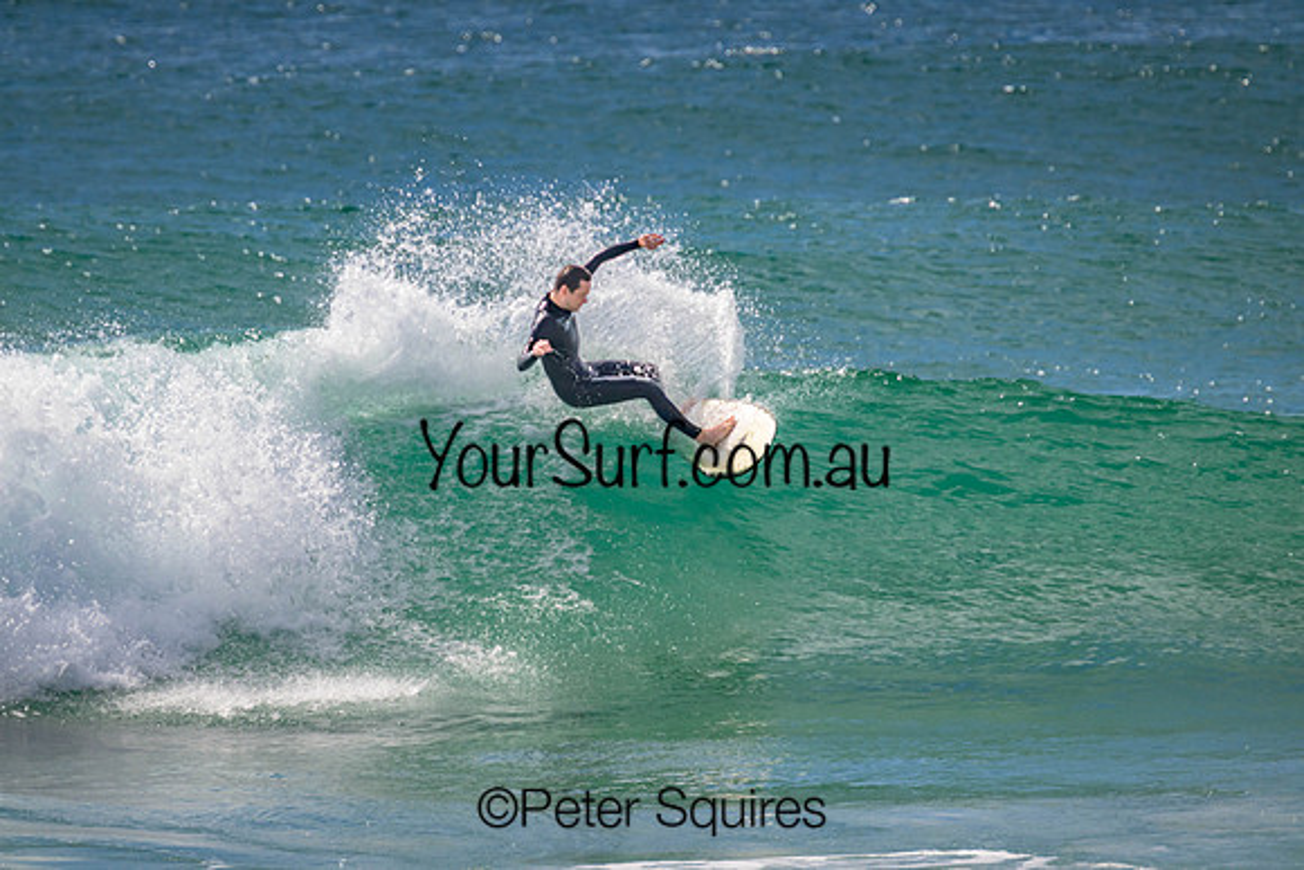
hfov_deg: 2.6
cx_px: 652
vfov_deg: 1.7
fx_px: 28983
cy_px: 435
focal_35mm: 800
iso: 900
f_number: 11
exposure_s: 1/2000
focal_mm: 800
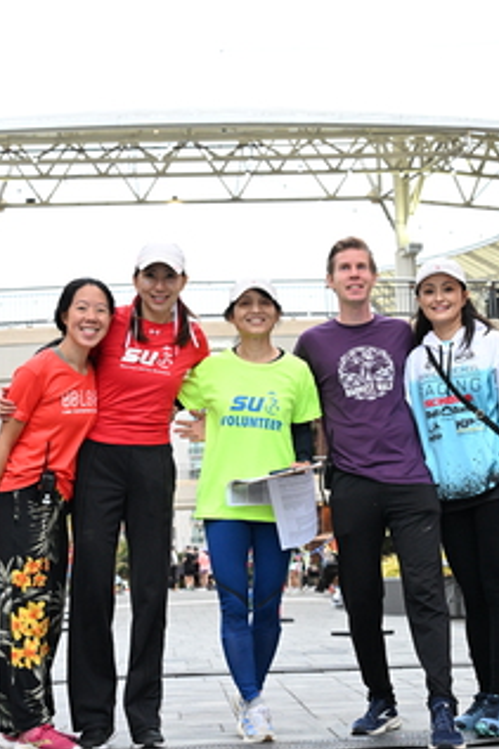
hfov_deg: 18.6
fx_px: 1519
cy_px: 350
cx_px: 233
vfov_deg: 27.7
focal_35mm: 73
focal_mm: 42
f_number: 4
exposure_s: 1/400
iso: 3200
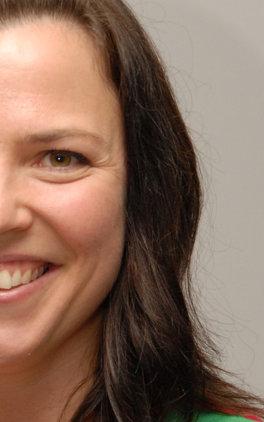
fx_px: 2649
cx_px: 10
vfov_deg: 9.1
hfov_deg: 5.7
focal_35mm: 230
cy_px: 319
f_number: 5.6
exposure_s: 1/100
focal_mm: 62
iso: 500
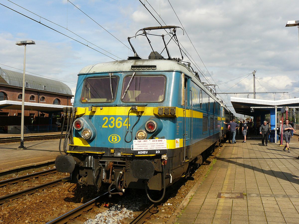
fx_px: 311
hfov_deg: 51.4
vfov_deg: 39.7
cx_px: 150
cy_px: 112
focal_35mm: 36
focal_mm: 6
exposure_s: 1/500
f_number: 5.6
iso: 100
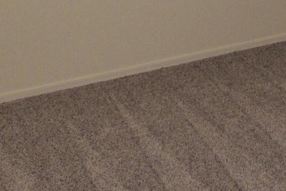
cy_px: -166
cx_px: 333
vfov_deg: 13.9
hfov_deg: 22.0
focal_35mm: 86
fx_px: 683
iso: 400
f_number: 5.6
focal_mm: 10
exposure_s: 1/125
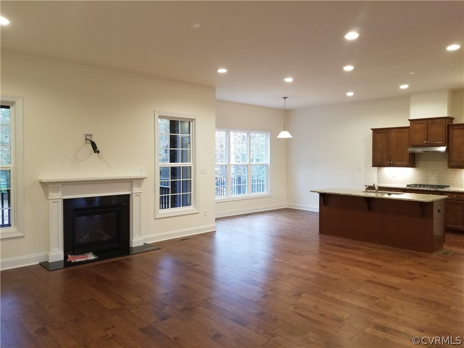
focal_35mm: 26
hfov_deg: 67.3
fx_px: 349
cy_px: 174
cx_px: 232
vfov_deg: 53.1
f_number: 1.7
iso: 160
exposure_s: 1/30
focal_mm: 4.25
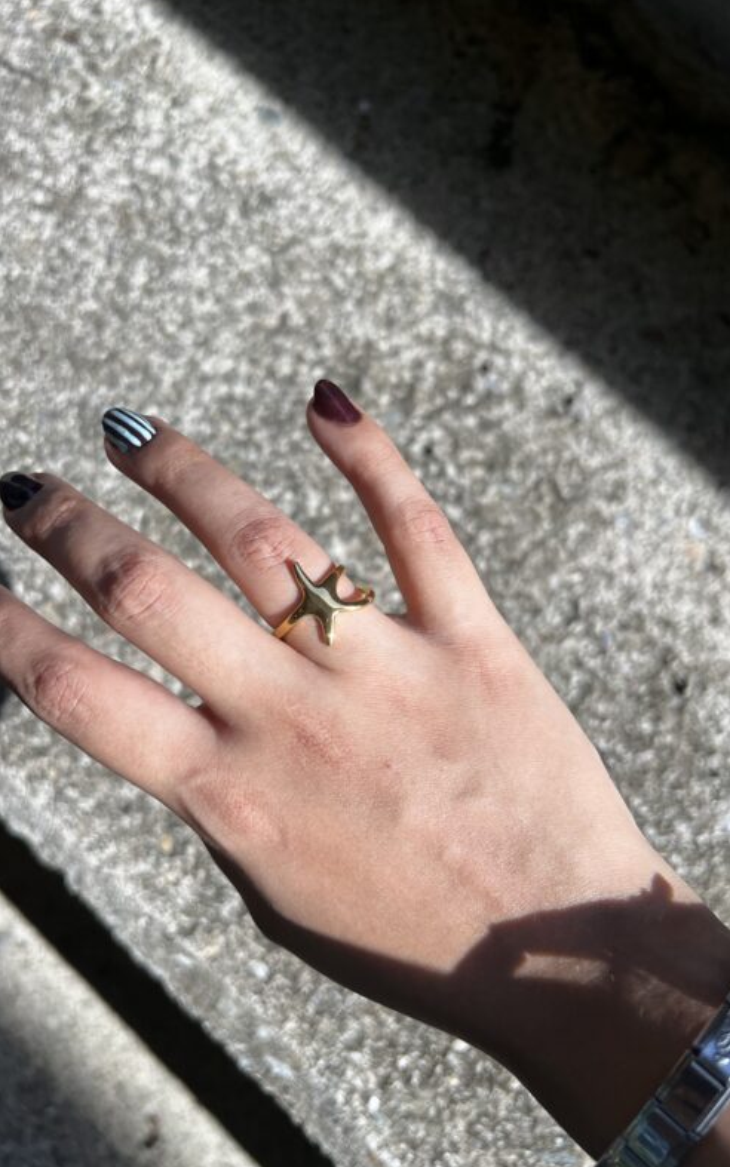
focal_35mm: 28
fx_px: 891
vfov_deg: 66.5
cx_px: 300
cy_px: 578
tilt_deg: -72.5
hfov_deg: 44.4
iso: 50
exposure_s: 1/2404
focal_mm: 5.7
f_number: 1.5
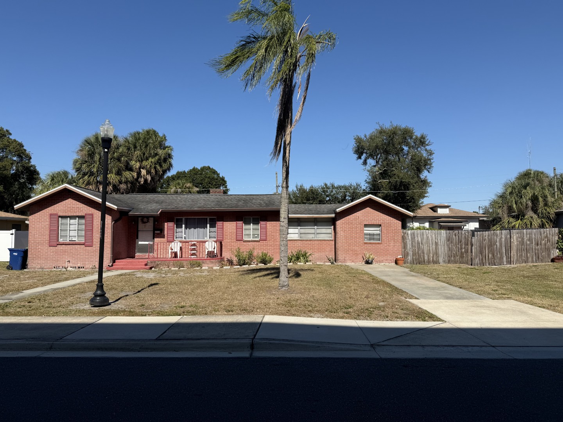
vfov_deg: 56.8
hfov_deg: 71.6
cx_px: 282
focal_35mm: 24
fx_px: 390
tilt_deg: +2.7
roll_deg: +0.3
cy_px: 211
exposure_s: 1/5714
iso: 80
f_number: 1.78
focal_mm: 6.76
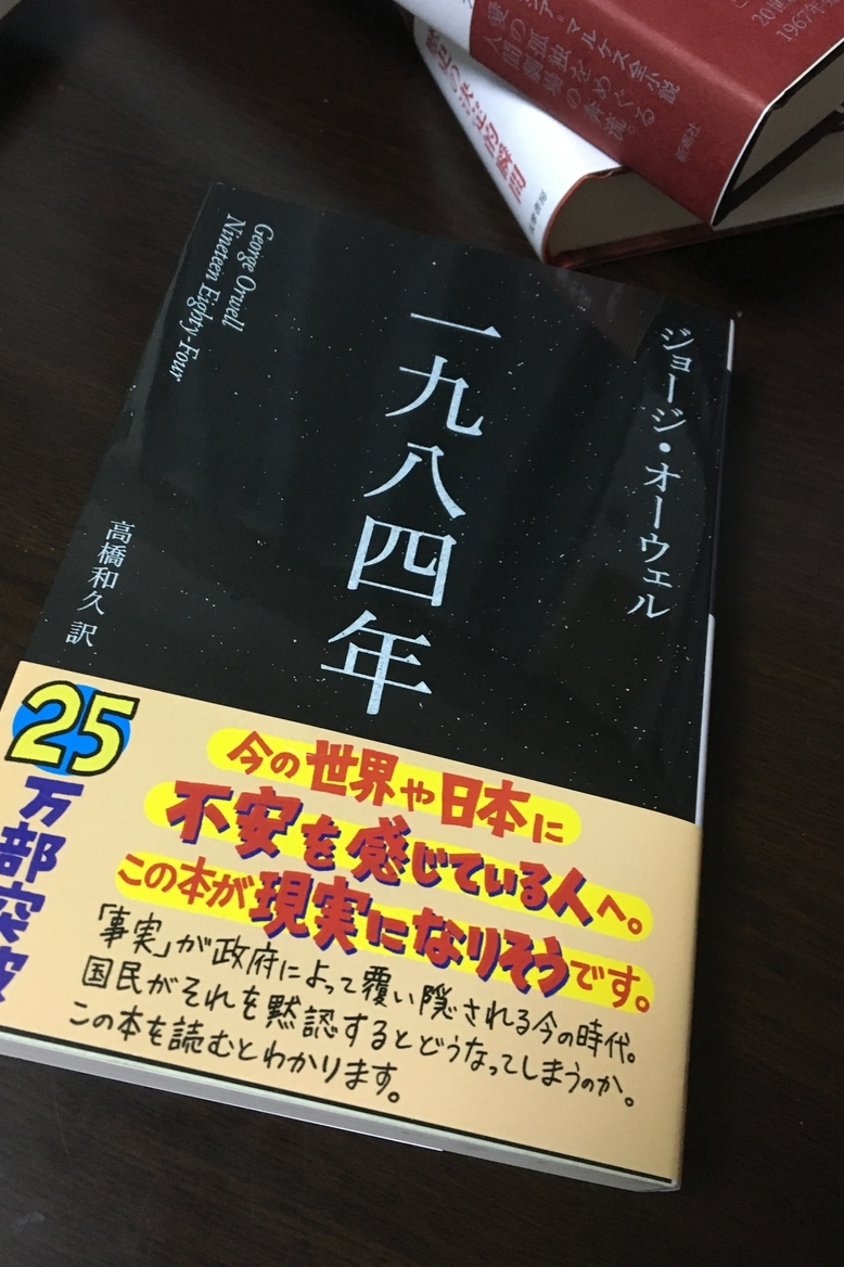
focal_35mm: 31
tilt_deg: -61.5
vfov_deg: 60.3
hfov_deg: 42.3
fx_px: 1091
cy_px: 637
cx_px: 388
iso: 200
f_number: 2.2
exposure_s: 1/30
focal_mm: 4.15
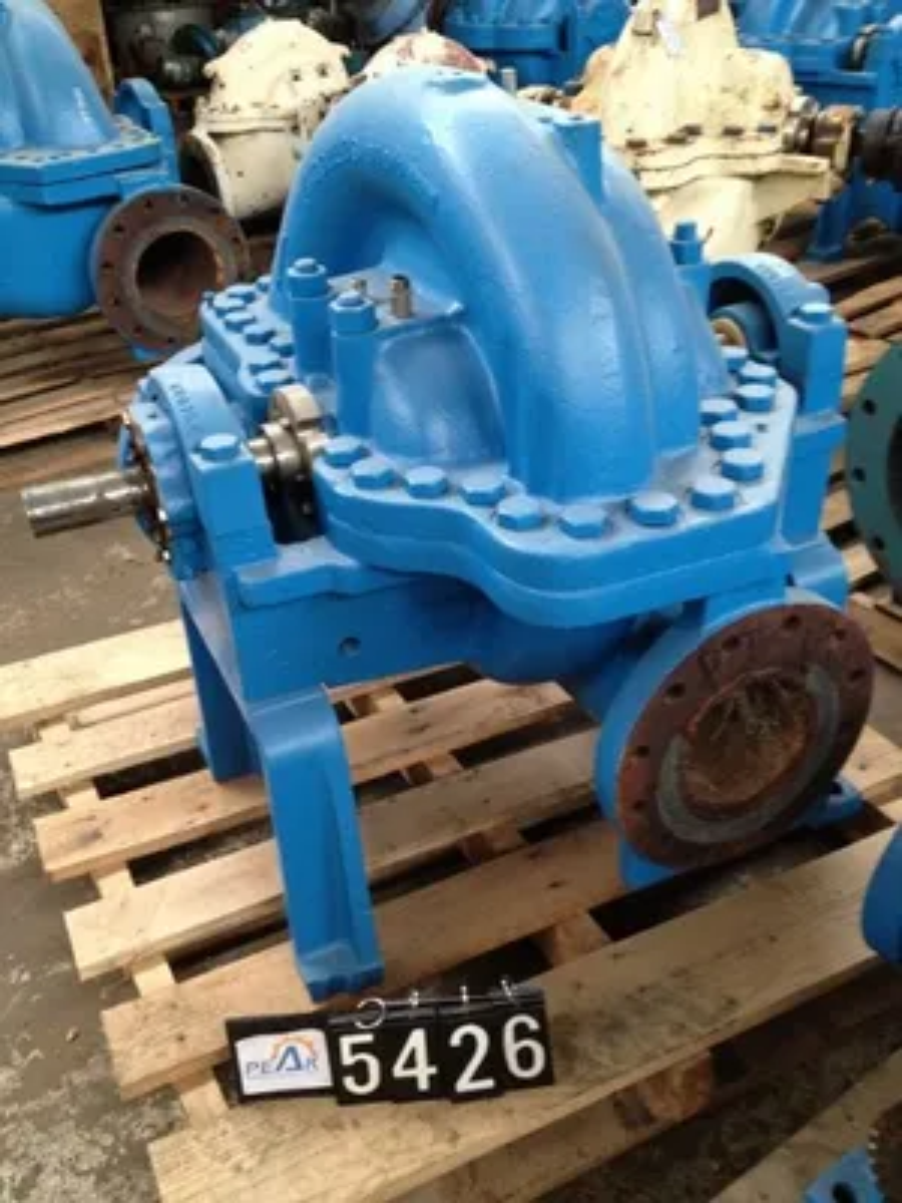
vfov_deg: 52.6
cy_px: 602
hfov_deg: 40.7
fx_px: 1216
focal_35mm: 35
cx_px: 451
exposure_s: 1/20
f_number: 2.4
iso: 250
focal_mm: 4.28
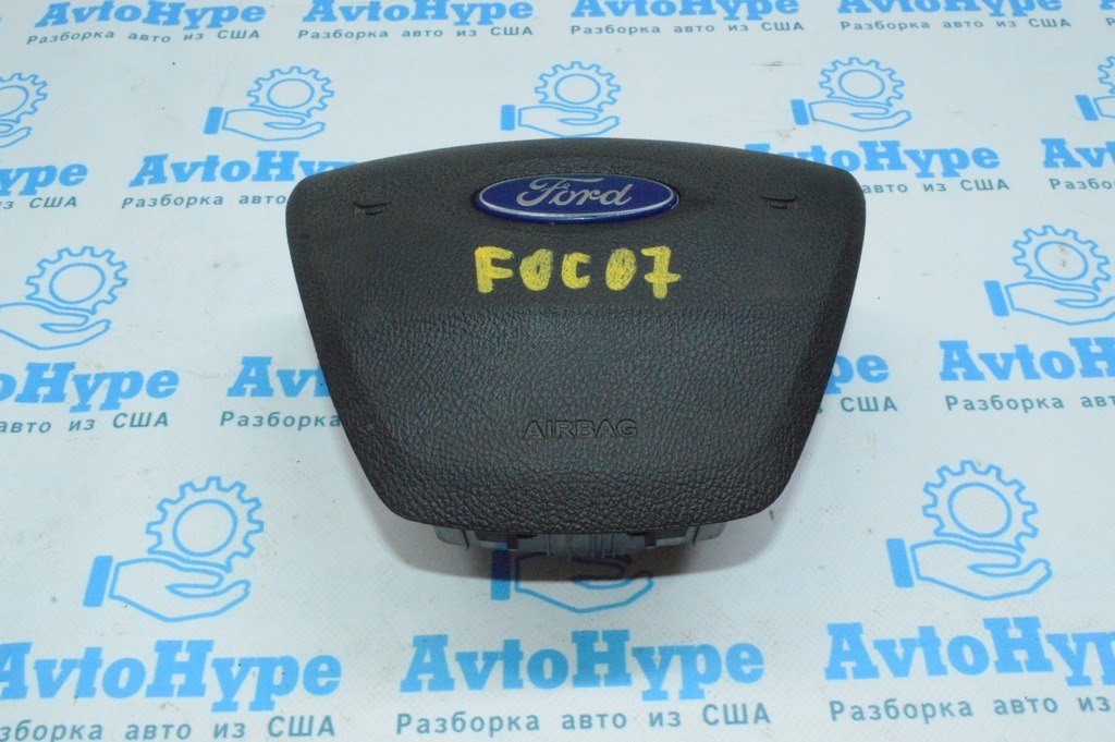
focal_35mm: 36
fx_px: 1114
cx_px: 558
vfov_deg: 36.8
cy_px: 371
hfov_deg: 53.2
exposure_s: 1/80
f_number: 25
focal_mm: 24
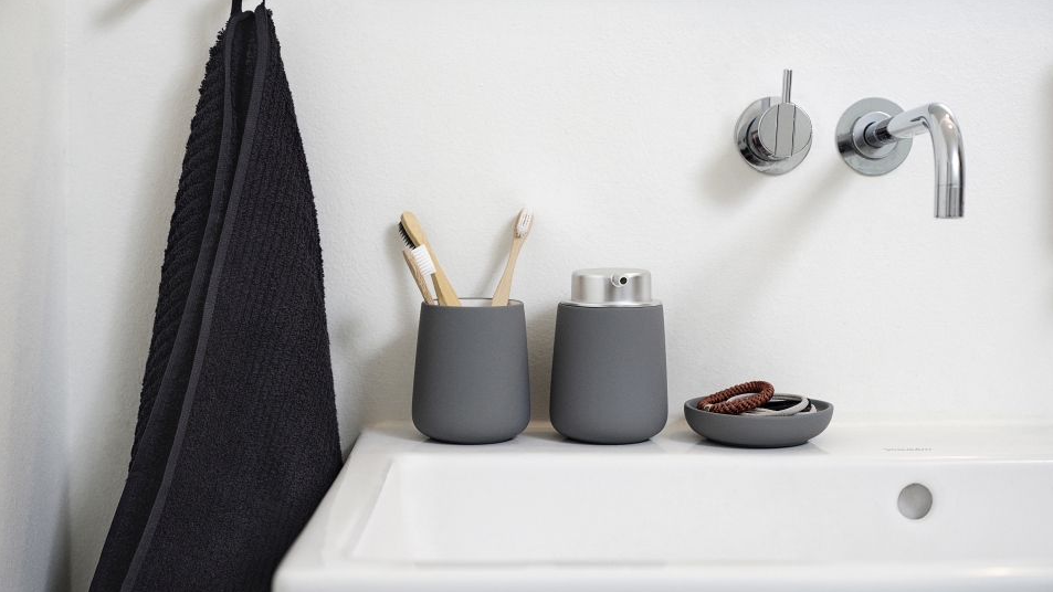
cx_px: 527
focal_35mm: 56
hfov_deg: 37.2
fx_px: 1564
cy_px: 304
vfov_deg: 21.4
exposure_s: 1/100
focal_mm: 64
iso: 800
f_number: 5
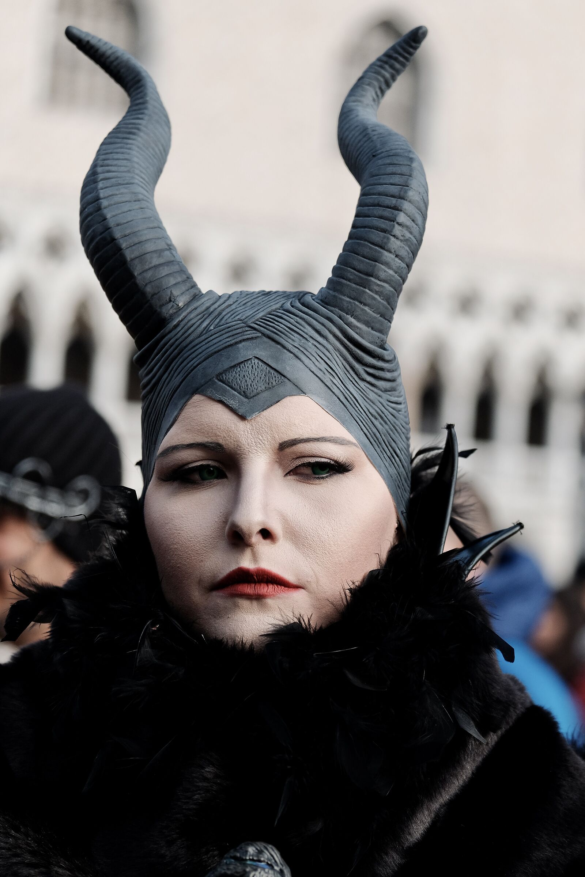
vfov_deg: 18.4
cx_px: 292
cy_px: 438
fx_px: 2705
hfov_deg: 12.3
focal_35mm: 111
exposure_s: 1/2500
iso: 800
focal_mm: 74.1
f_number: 3.7
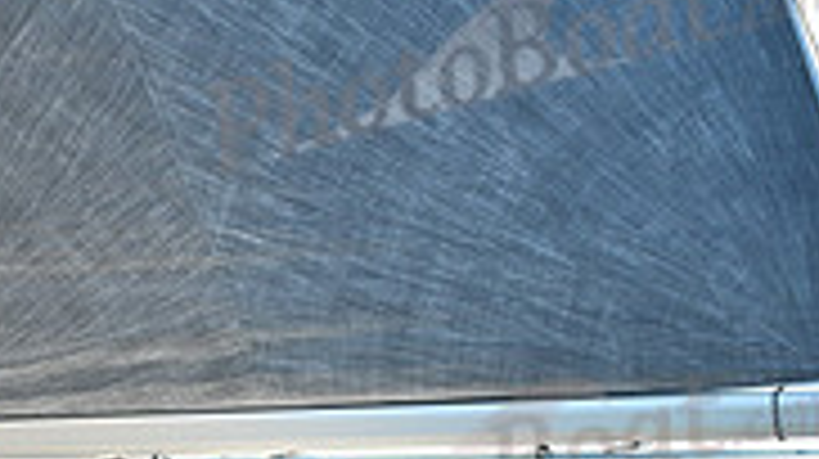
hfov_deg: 8.5
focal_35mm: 251
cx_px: -22
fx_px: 5446
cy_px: 767
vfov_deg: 4.8
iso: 320
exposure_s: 1/1000
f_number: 4
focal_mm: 75
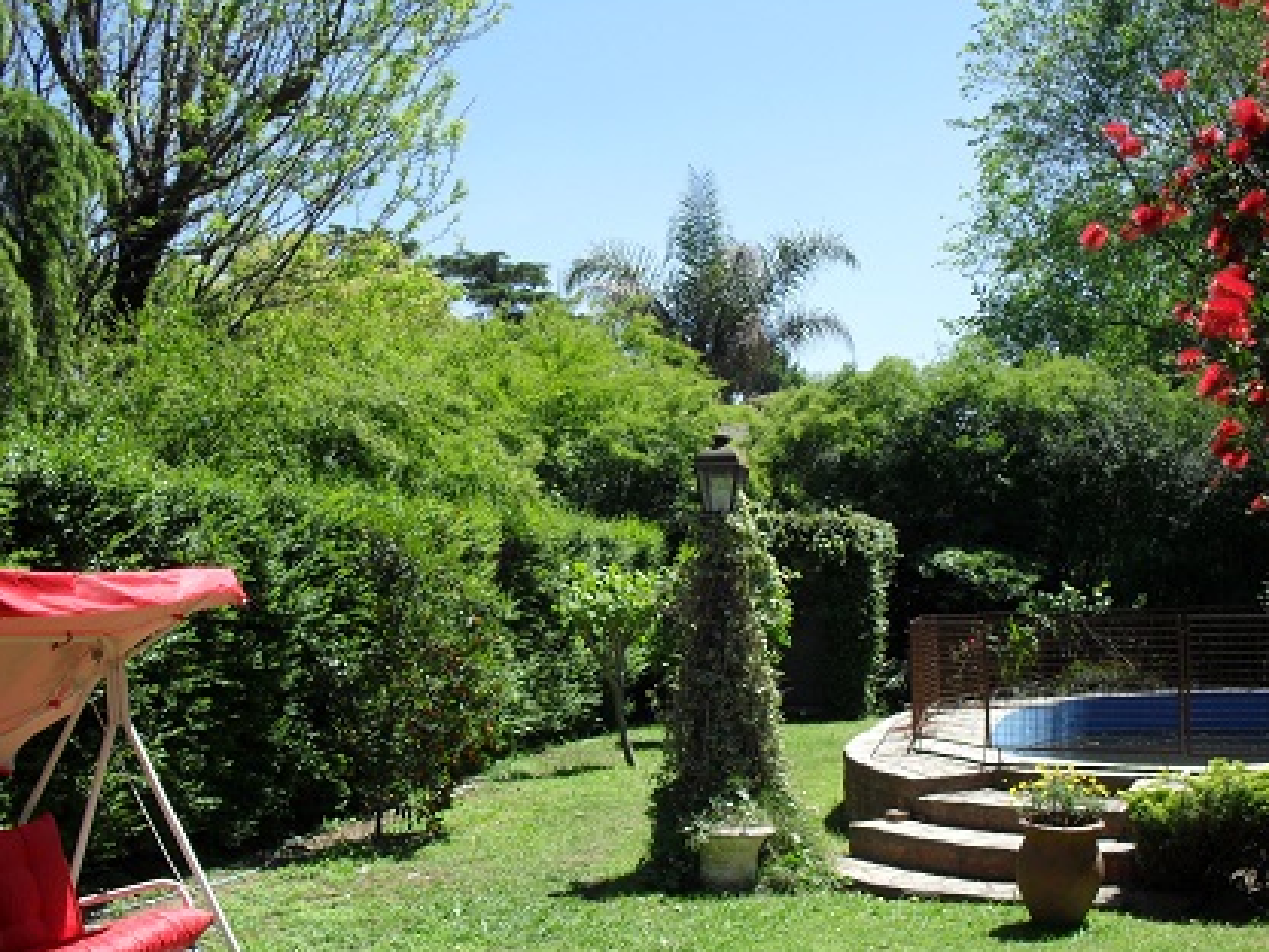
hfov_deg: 44.7
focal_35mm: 42
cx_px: 694
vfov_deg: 34.3
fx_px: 1540
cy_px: 543
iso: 100
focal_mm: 6.3
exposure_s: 1/125
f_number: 8.4
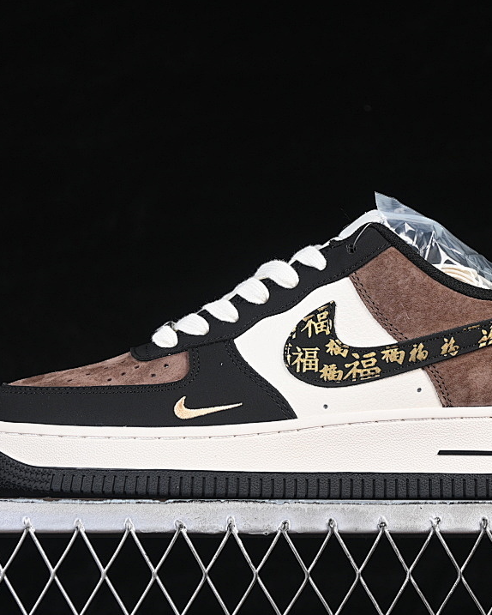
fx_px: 1929
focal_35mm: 106
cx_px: 307
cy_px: 307
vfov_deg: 18.1
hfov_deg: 14.5
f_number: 6.3
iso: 160
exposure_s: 1/60
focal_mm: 50
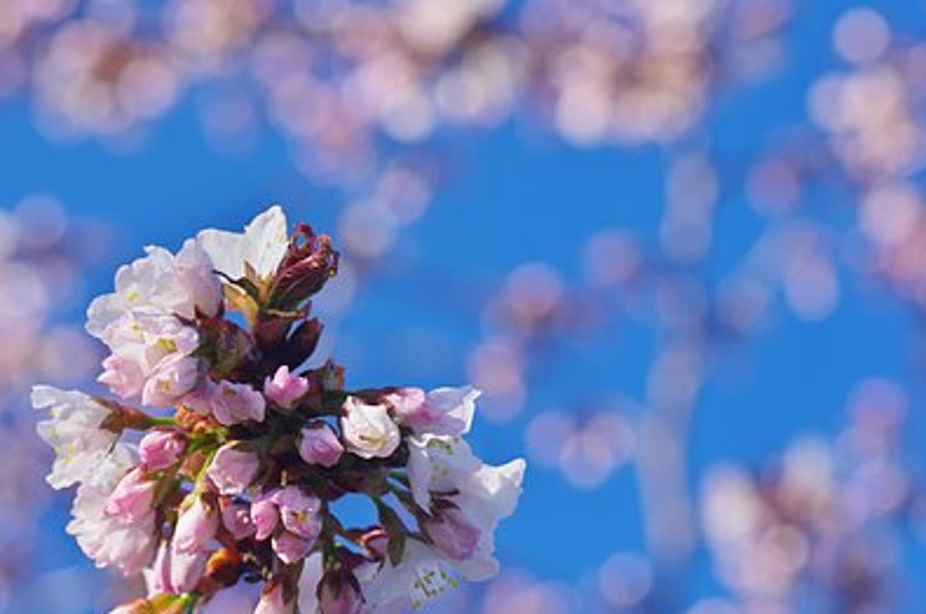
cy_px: 313
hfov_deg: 11.8
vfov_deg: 7.8
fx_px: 4494
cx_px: 349
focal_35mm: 175
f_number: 6.3
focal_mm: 90
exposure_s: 1/40
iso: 160
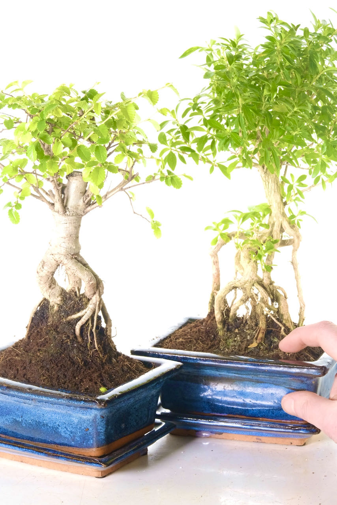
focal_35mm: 101
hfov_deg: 13.6
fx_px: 1417
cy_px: 252
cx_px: 168
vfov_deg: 20.2
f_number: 13
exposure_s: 1/20
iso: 2500
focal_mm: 67.1
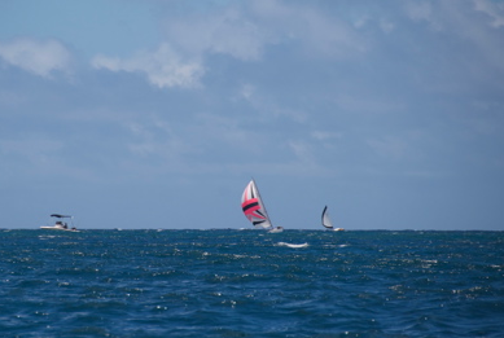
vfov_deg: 3.6
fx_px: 5442
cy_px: 156
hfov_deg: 5.3
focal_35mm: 388
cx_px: 195
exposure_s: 1/1600
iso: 250
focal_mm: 200
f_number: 5.6
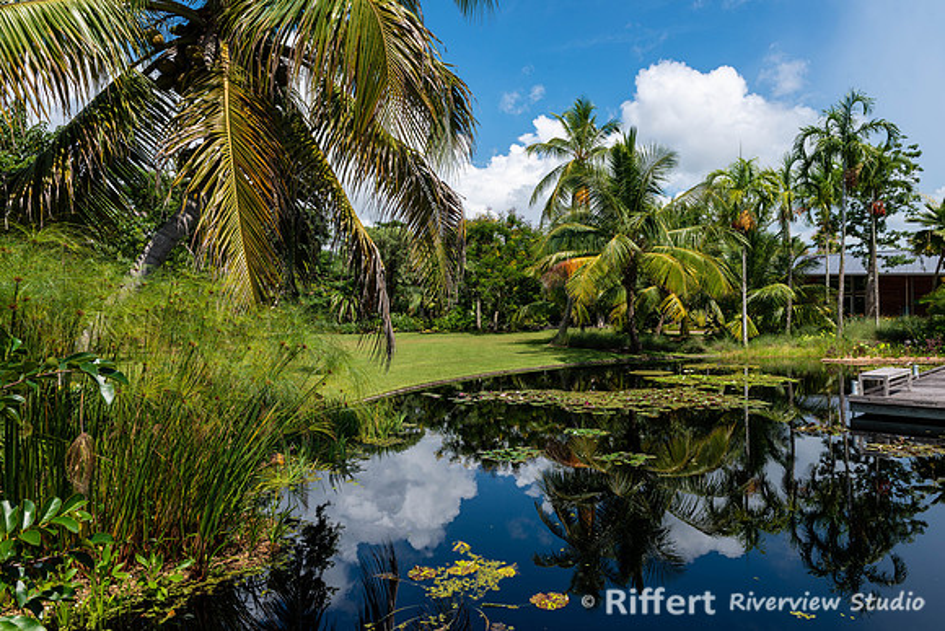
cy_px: 316
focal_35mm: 24
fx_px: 630
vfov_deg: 53.2
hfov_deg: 73.7
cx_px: 472
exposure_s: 1/160
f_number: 10
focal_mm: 24
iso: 100
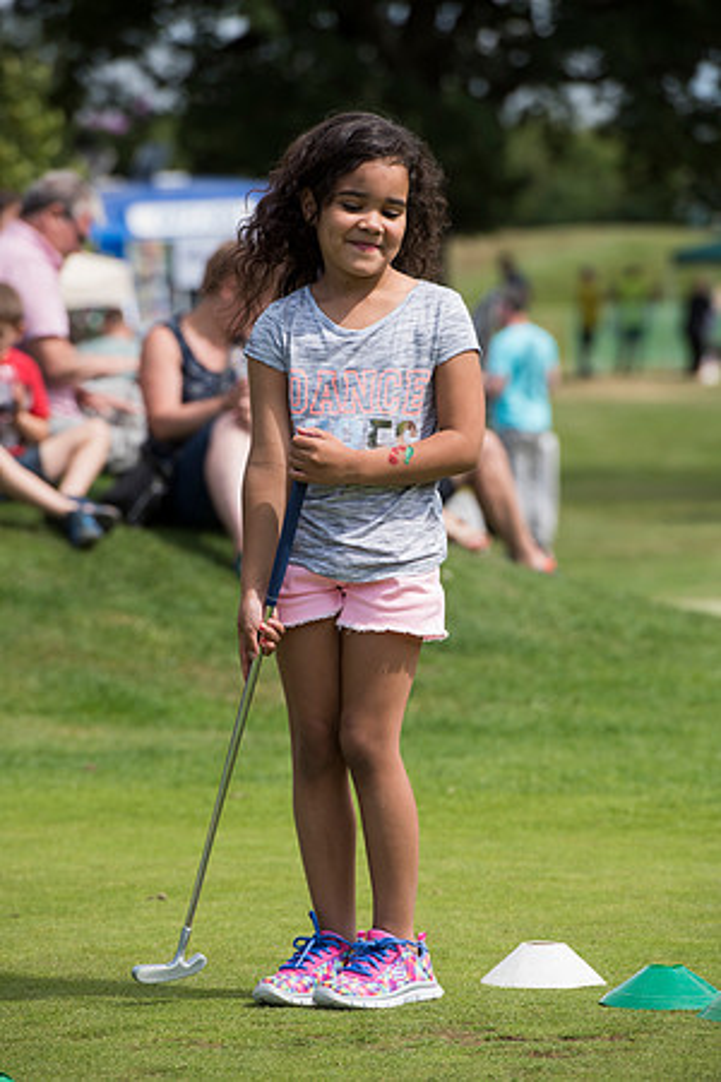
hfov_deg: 6.9
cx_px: 360
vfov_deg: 10.3
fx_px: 6008
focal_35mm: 200
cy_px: 541
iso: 400
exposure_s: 1/1250
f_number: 6.3
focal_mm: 200
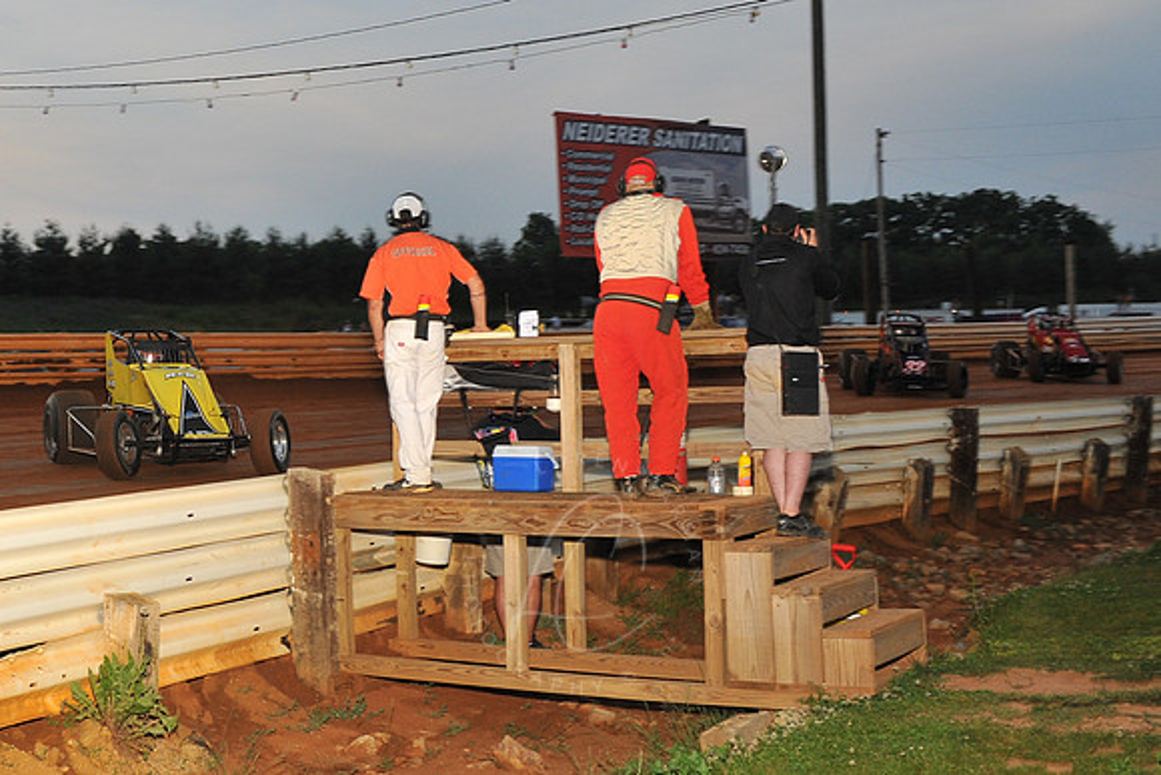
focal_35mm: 32
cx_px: 580
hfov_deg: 58.7
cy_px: 388
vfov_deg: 41.1
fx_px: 1032
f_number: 9
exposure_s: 1/320
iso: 800
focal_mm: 32
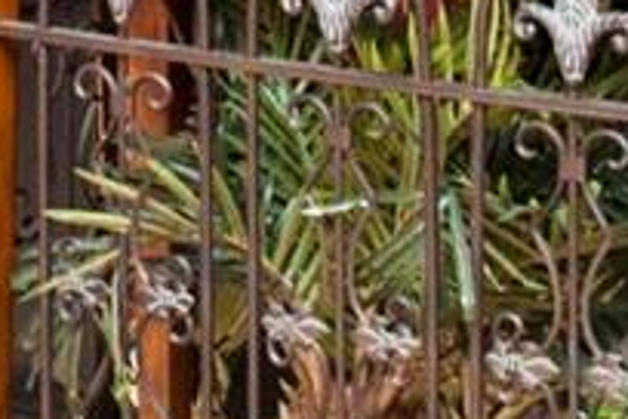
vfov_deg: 6.8
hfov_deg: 10.8
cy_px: -665
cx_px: -92
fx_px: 3279
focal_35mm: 188
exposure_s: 1/60
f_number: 6.3
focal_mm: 24
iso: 1000
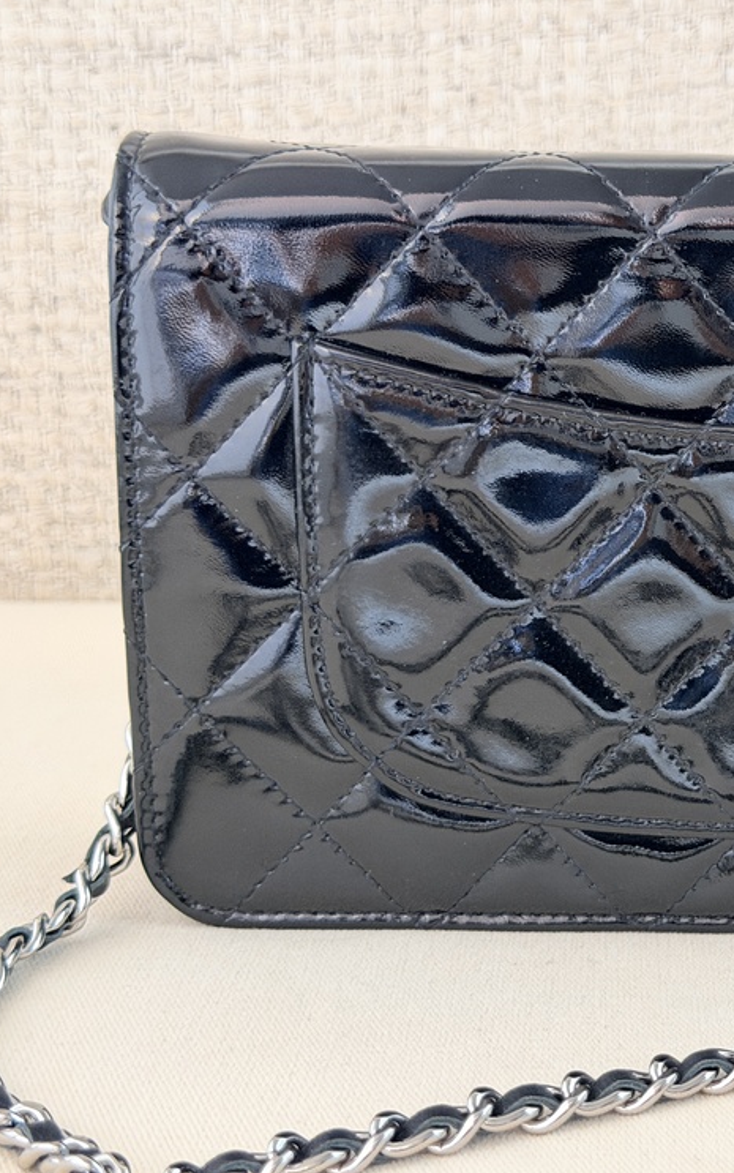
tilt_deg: -12.9
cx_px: 756
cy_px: 595
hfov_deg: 18.3
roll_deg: -1.6
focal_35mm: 69
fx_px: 2206
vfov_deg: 29.8
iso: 320
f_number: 1.78
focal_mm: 6.76
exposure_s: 1/40
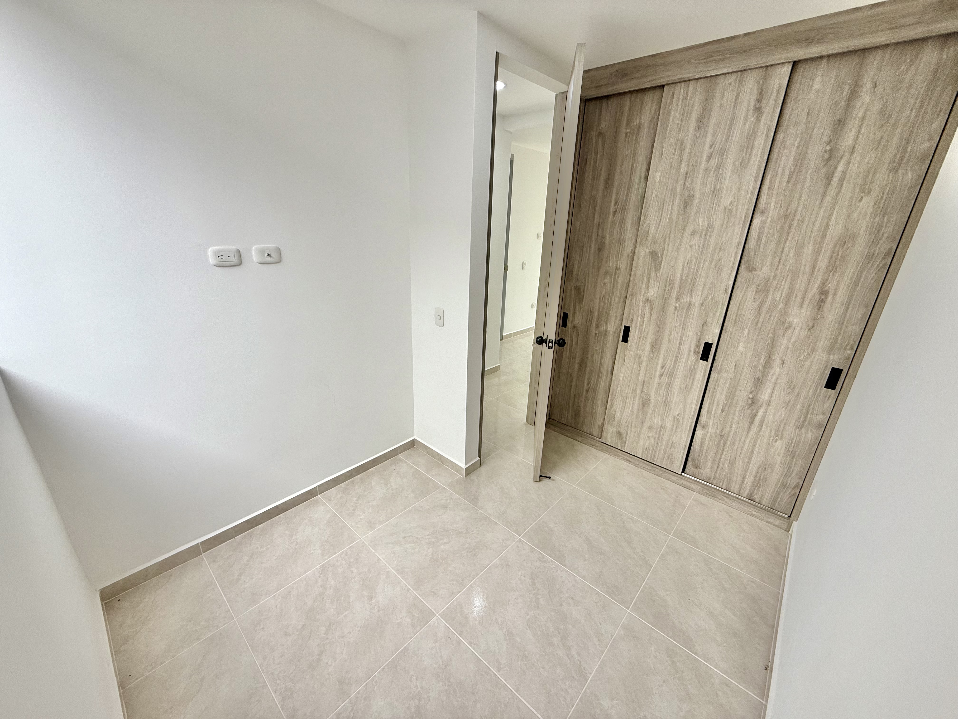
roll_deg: -2.4
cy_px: 360
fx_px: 387
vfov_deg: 85.7
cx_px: 479
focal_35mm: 14
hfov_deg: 102.1
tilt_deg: -19.2
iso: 50
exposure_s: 1/99
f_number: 2.2
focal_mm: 2.22
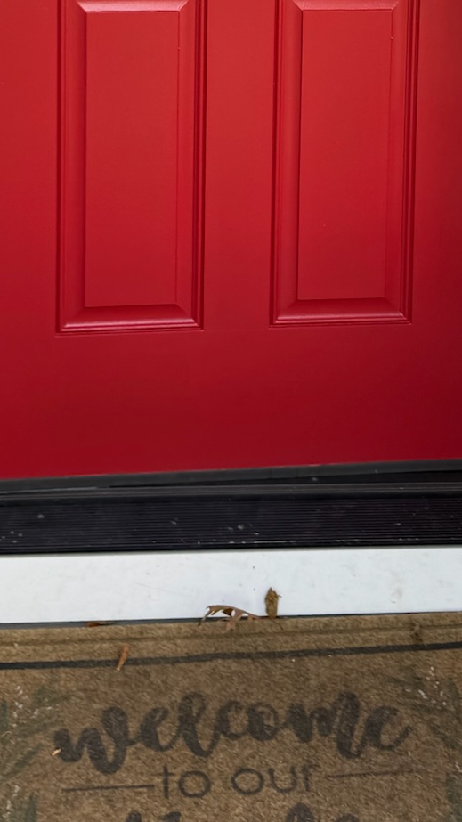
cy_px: -61
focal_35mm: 58
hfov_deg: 20.7
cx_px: 233
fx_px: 1263
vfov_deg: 32.2
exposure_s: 1/121
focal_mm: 6.76
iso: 64
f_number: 1.78
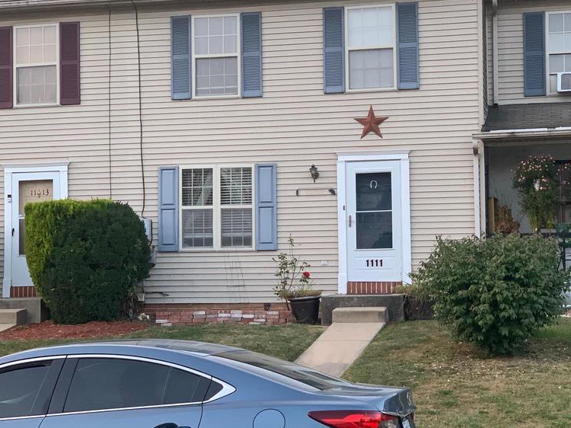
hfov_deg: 27.4
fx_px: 1171
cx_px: 331
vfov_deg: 20.7
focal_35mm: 71
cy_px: 213
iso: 125
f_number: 2.4
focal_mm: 6
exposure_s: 1/85
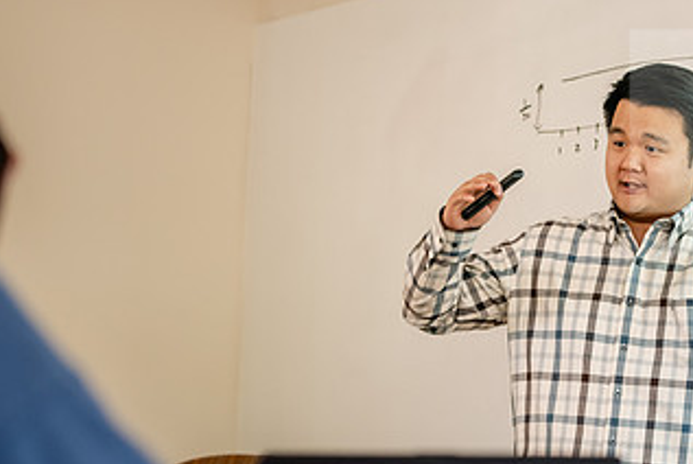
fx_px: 2466
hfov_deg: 15.9
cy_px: 294
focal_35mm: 128
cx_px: 564
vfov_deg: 10.7
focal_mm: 70
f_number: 3.2
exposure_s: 1/200
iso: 1600
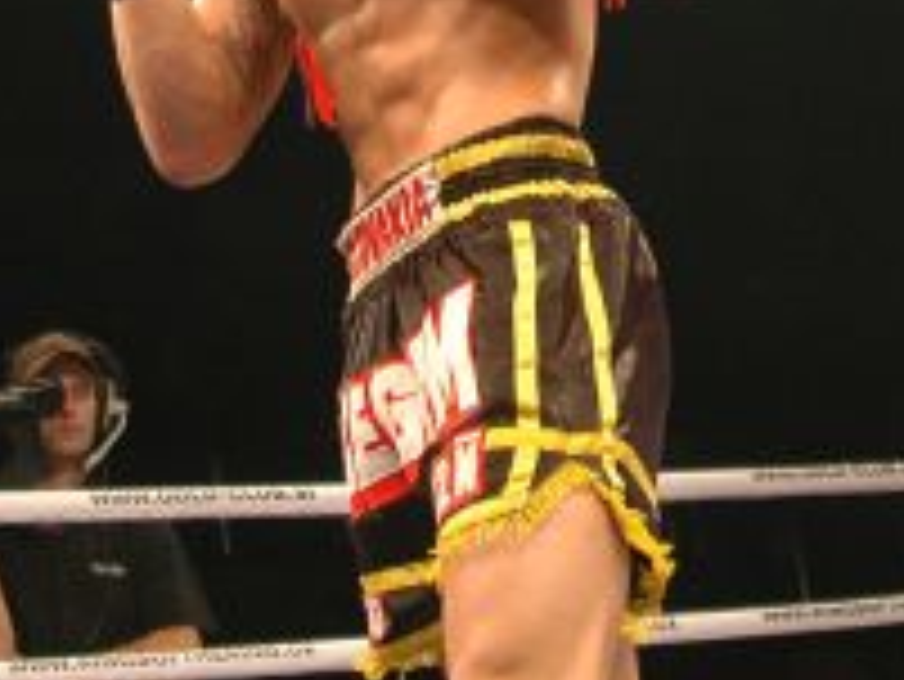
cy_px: -14
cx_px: 621
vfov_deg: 11.6
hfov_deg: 15.5
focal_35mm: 127
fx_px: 3319
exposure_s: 1/400
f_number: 2.8
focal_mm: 28
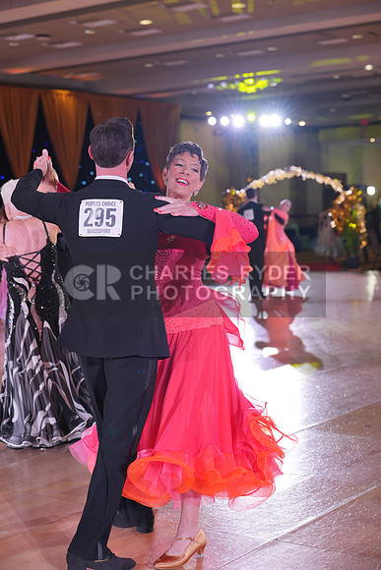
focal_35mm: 64
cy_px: 285
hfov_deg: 21.3
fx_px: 1015
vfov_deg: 31.4
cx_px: 190
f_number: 3.5
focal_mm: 64
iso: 1250
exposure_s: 1/400
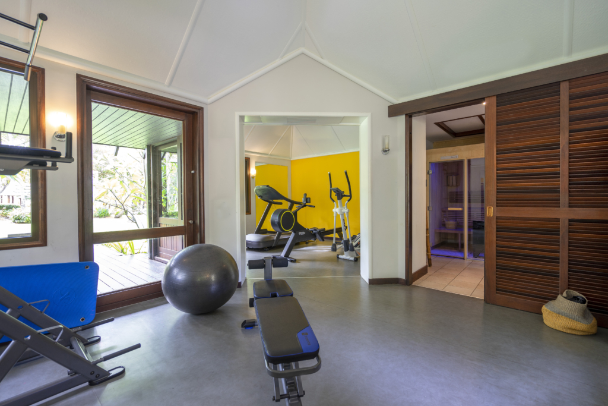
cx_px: 304
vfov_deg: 73.8
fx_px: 270
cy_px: 203
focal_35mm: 16
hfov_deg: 96.7
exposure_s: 1/4
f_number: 4.5
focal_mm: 16
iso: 125
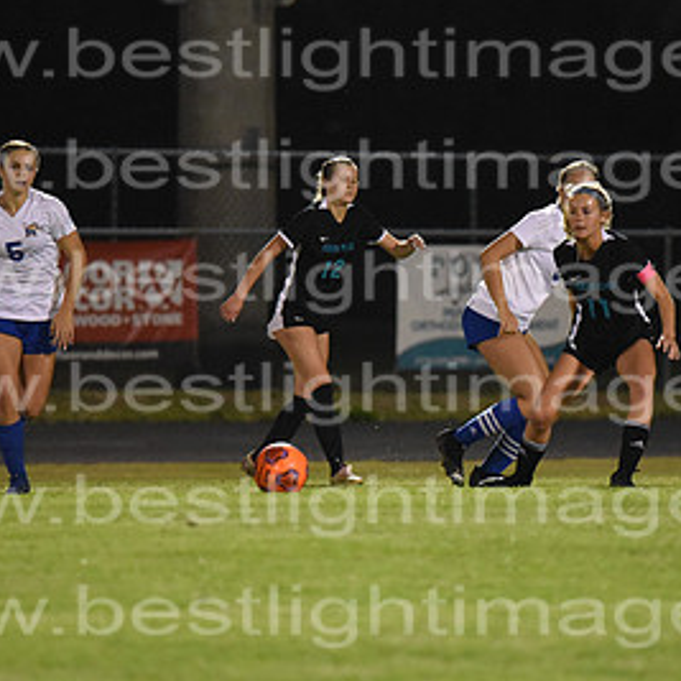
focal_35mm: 553
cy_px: 338
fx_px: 12308
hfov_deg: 3.2
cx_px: 408
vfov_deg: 3.2
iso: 10000
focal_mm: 300
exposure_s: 1/800
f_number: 4
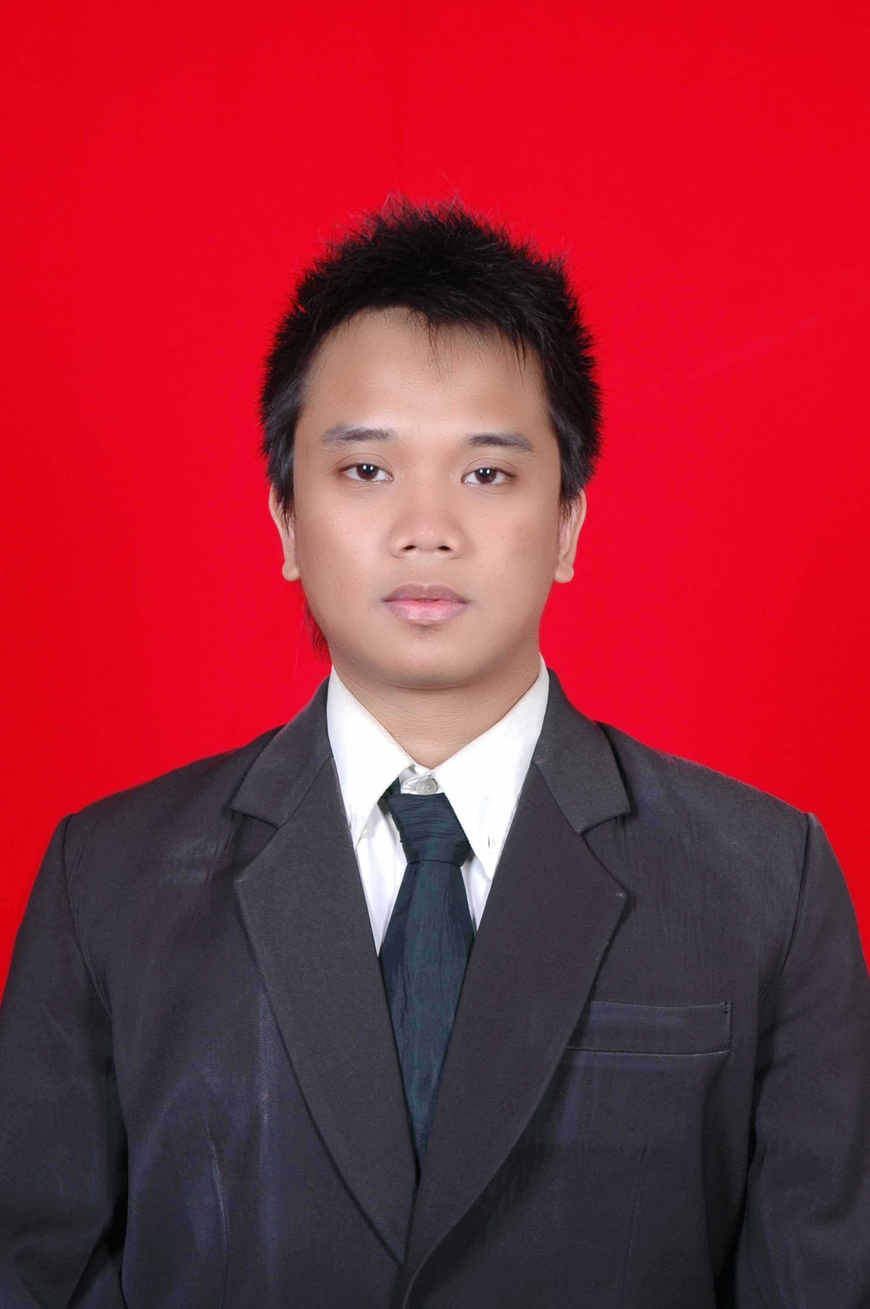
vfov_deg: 27.0
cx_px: 435
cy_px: 654
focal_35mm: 75
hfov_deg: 18.1
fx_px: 2724
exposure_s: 1/125
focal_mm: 50
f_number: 5.6
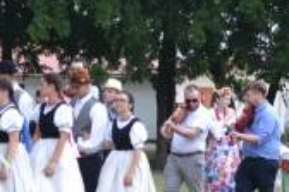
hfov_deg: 8.3
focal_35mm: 245
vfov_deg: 5.6
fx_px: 1967
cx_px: -69
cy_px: 141
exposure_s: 1/125
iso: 360
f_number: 5.6
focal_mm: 38
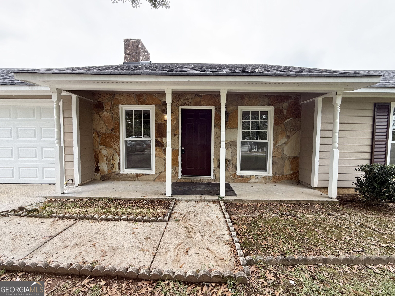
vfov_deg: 85.7
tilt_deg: -2.2
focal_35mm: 14
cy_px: 148
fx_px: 160
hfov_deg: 102.1
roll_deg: -0.9
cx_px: 198
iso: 50
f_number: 2.2
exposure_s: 1/99
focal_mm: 2.22
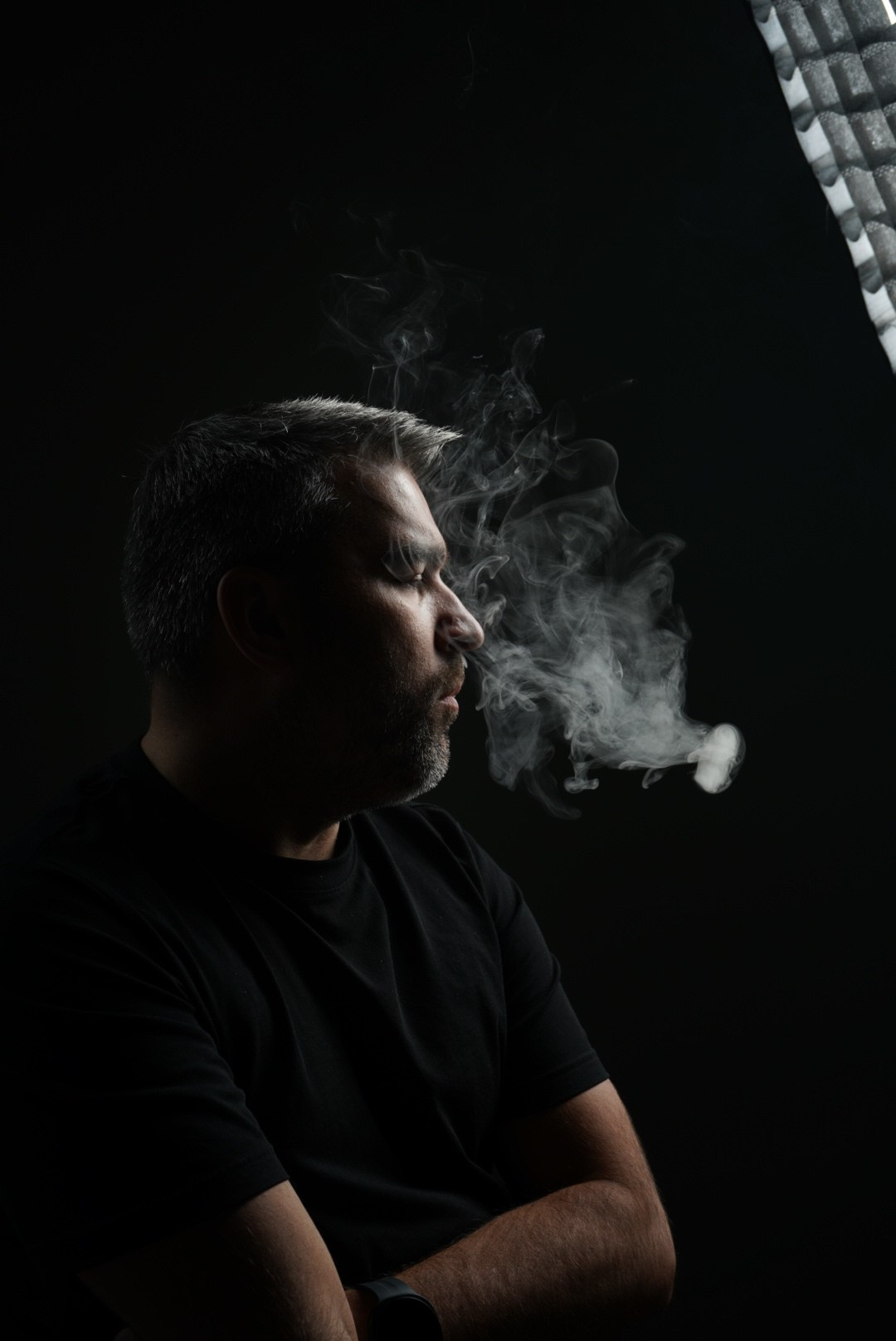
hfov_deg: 27.0
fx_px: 1863
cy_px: 670
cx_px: 448
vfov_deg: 39.6
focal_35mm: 50
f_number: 8
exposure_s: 1/125
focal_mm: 50
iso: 100
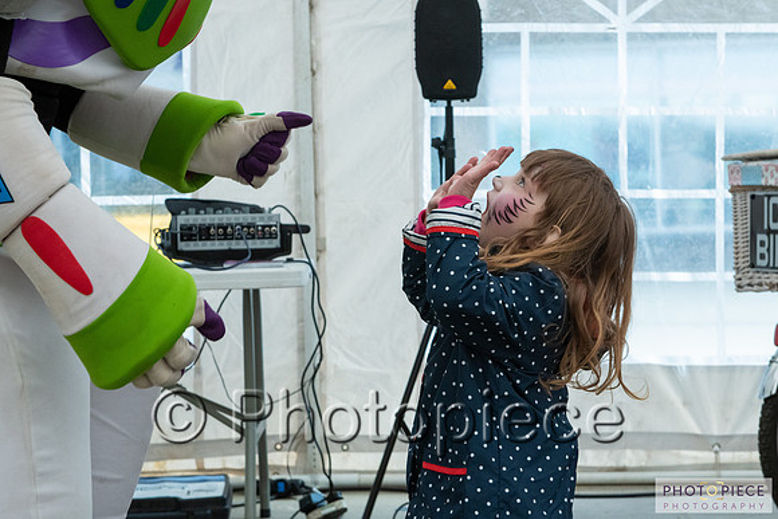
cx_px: 468
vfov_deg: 18.3
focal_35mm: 75
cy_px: 221
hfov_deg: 27.1
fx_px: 1613
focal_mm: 60
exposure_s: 1/320
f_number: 8
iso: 1100
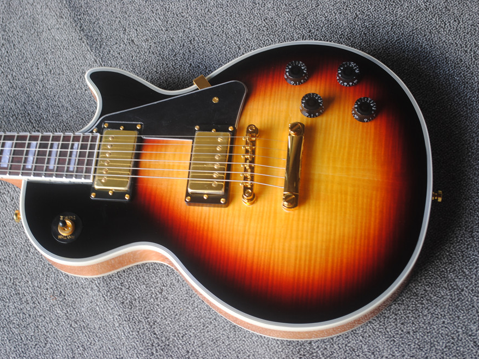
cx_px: 213
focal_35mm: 69
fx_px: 955
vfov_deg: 21.3
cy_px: 181
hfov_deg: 28.1
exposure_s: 1/15
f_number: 5.3
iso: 100
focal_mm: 42
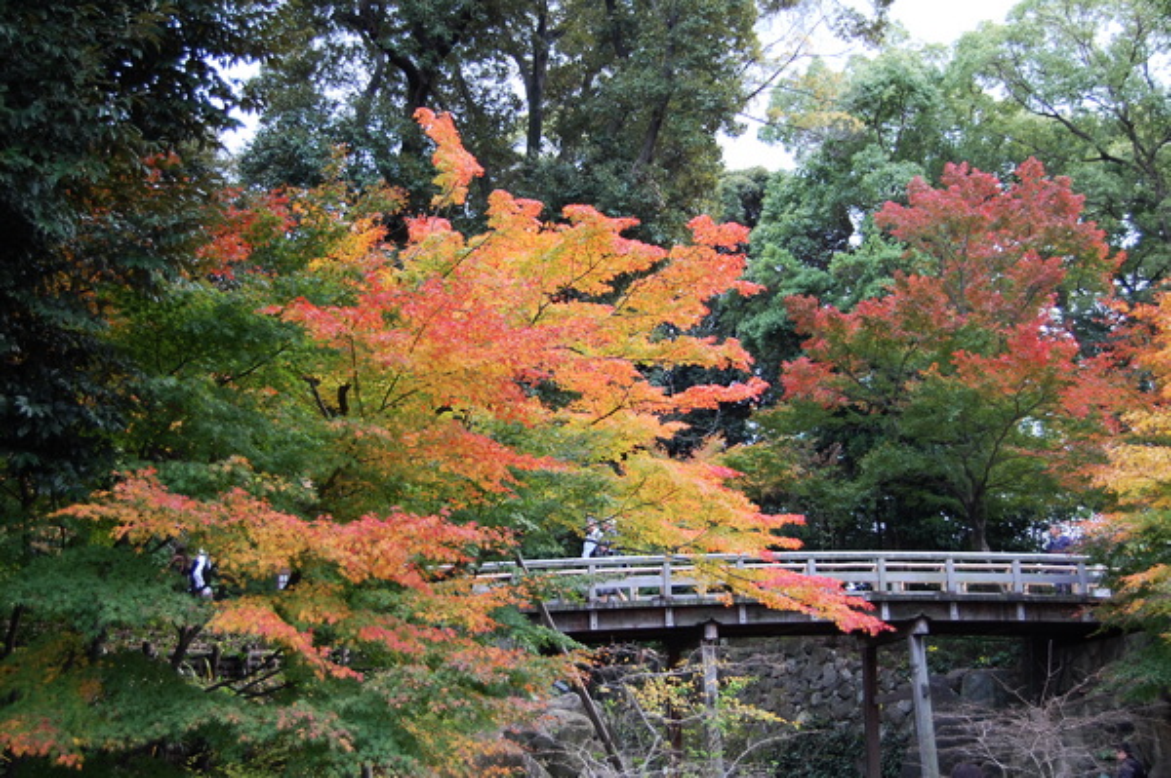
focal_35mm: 48
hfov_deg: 41.1
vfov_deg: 28.0
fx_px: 1560
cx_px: 586
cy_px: 389
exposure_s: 1/60
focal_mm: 32
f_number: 4.5
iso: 200
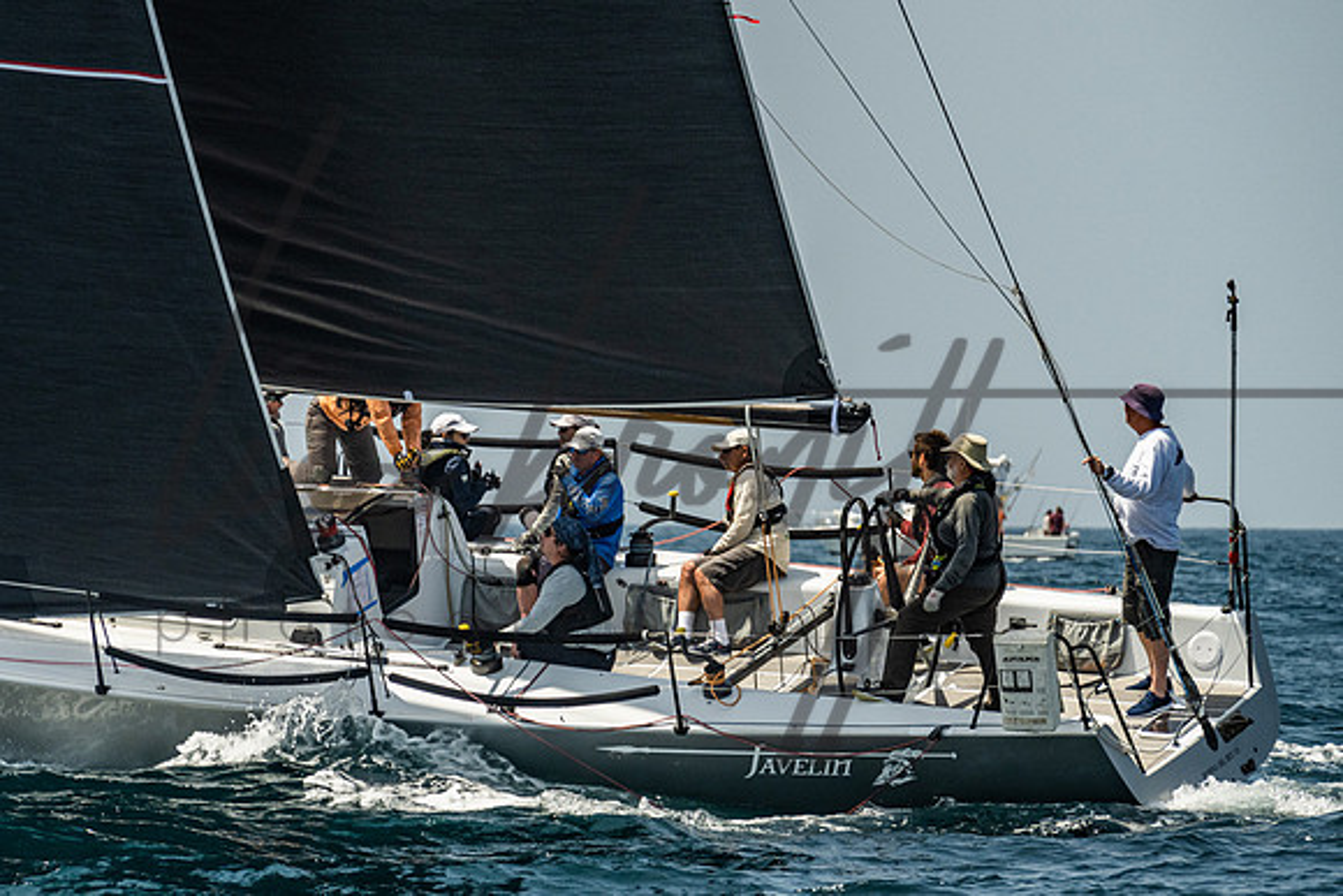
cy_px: 395
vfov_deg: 4.2
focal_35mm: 324
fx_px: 12097
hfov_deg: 6.4
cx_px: 593
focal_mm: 200
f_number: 6.3
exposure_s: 1/1250
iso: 320
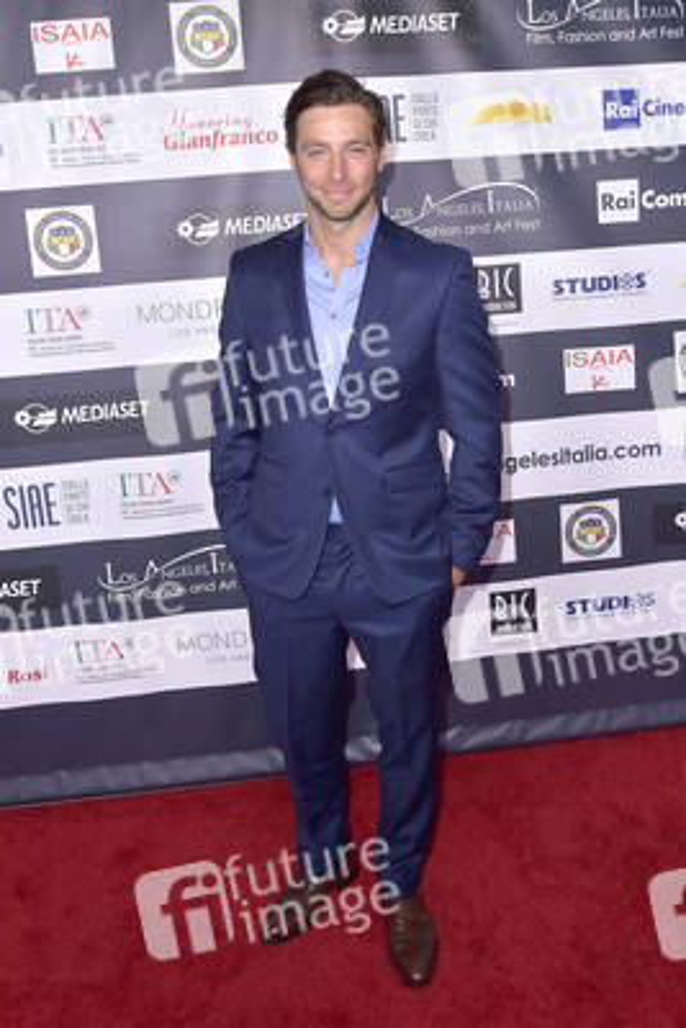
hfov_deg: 48.0
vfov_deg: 67.4
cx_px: 343
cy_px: 514
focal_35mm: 27
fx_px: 771
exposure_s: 1/320
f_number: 6.3
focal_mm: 27
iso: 500
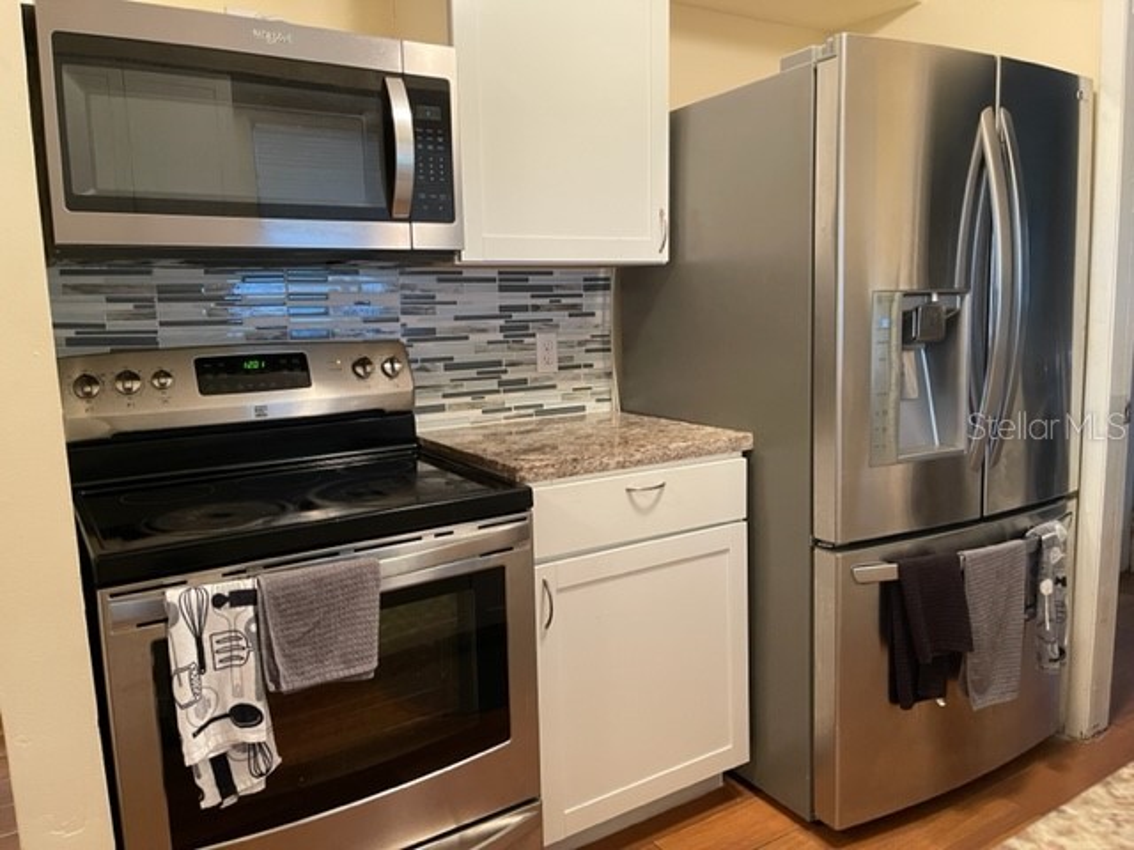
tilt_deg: -8.2
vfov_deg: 53.1
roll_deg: +1.3
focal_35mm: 26
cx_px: 567
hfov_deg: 67.3
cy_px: 425
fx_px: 852
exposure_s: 1/60
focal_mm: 5.1
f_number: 1.6
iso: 500
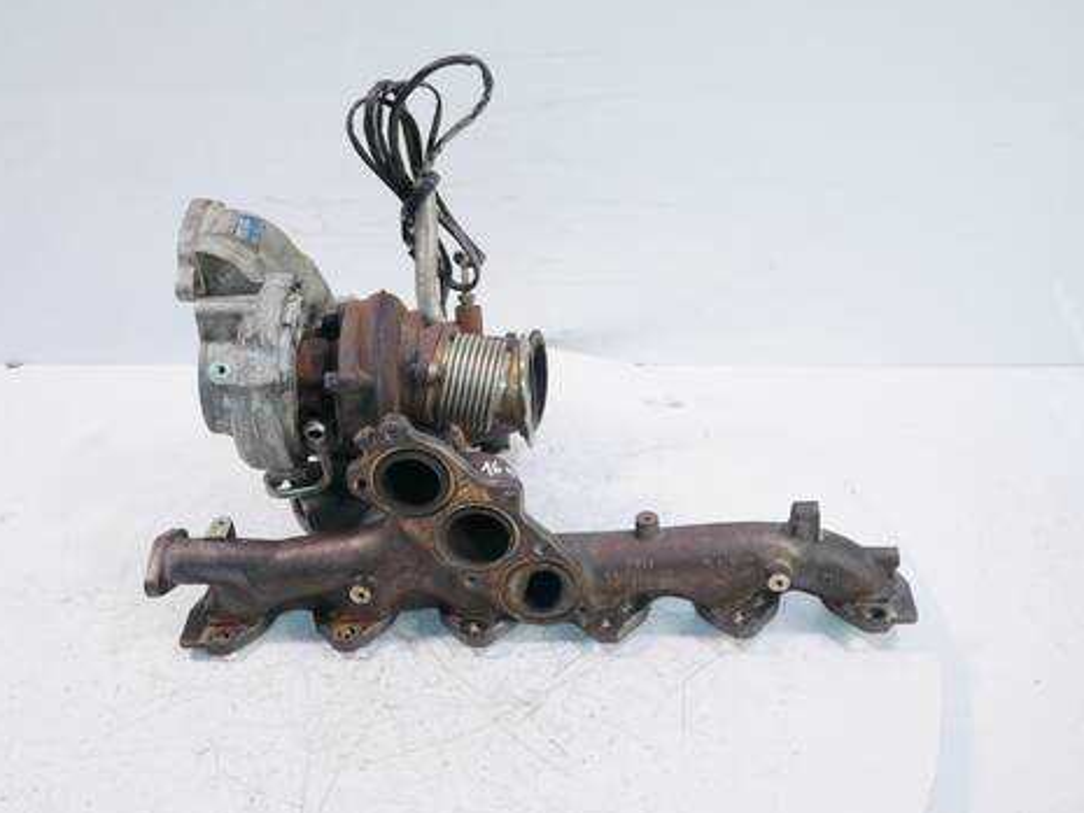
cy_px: 410
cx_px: 545
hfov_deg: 55.3
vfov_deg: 43.0
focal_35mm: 33
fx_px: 1034
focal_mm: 16
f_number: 4
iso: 250
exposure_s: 1/60
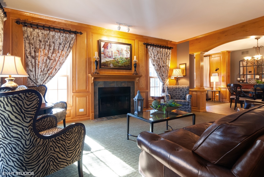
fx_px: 132
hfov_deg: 89.9
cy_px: 88
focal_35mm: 18
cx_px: 132
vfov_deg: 67.5
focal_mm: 12
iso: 200
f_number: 9
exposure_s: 1/1.25
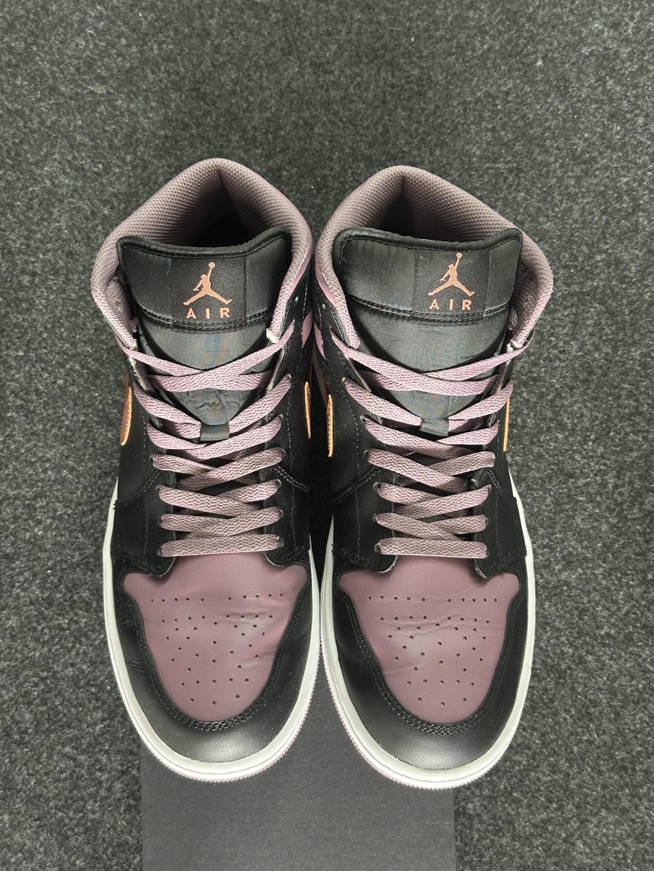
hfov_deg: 30.3
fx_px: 1209
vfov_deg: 39.7
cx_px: 327
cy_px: 436
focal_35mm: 48
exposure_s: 1/33
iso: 250
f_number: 1.78
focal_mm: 6.86
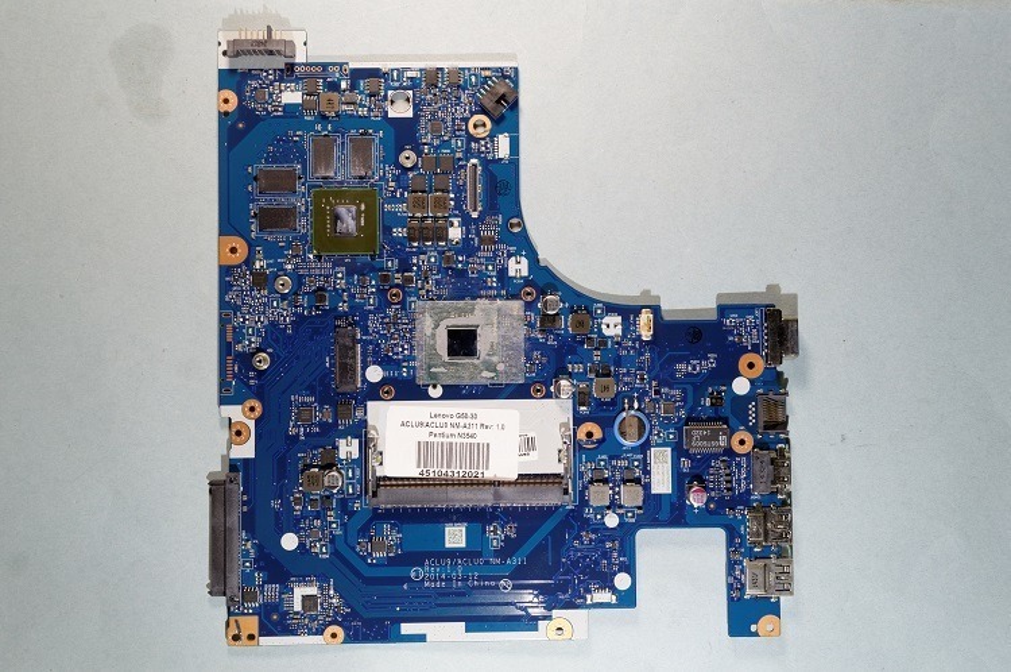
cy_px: 336
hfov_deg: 57.3
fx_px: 926
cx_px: 506
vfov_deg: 39.9
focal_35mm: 33
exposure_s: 1/6
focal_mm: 22
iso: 100
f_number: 8
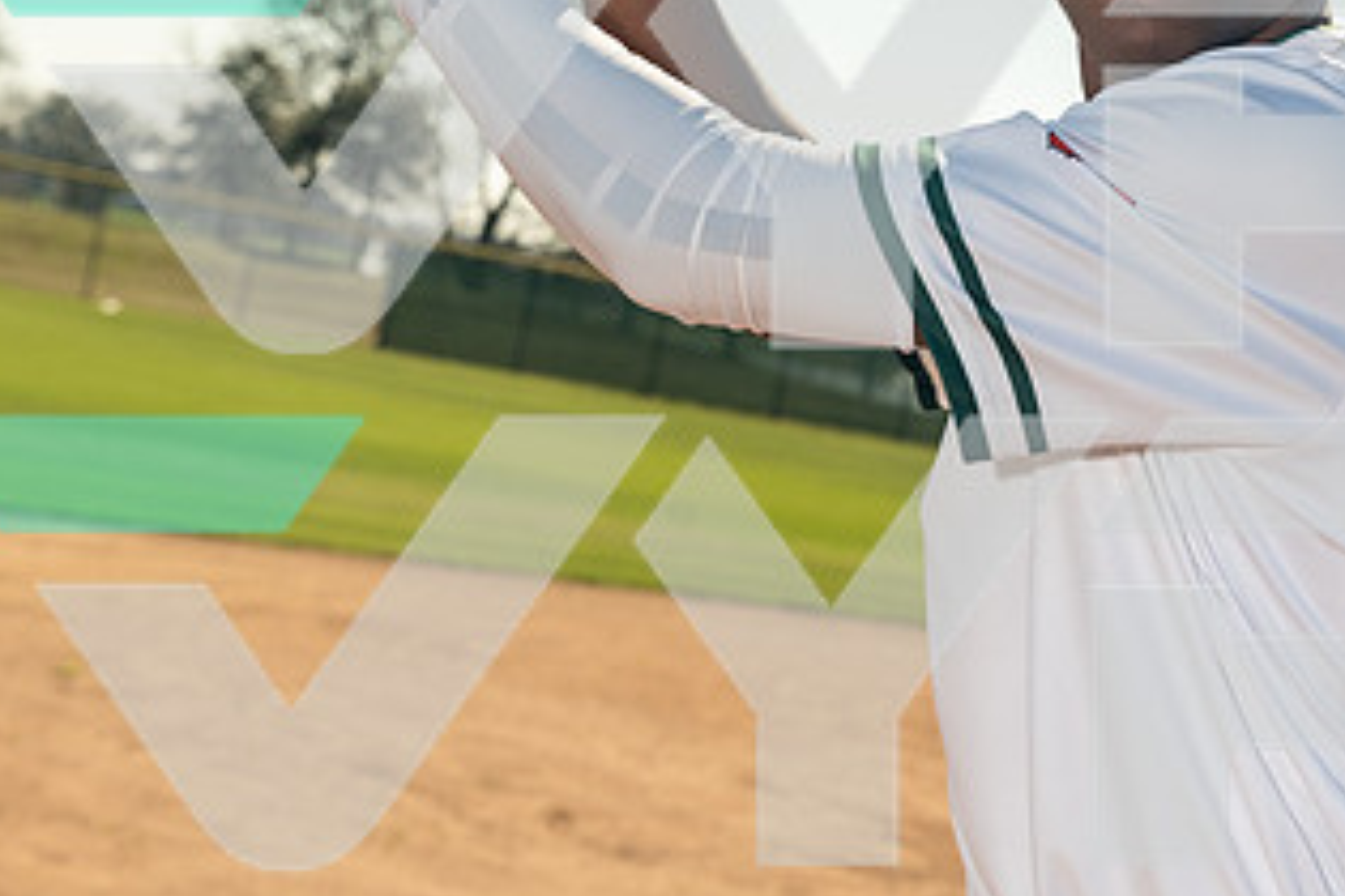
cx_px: 1020
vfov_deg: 13.2
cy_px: 126
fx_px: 3848
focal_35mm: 103
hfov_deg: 19.7
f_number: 7.1
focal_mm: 56
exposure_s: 1/200
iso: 500
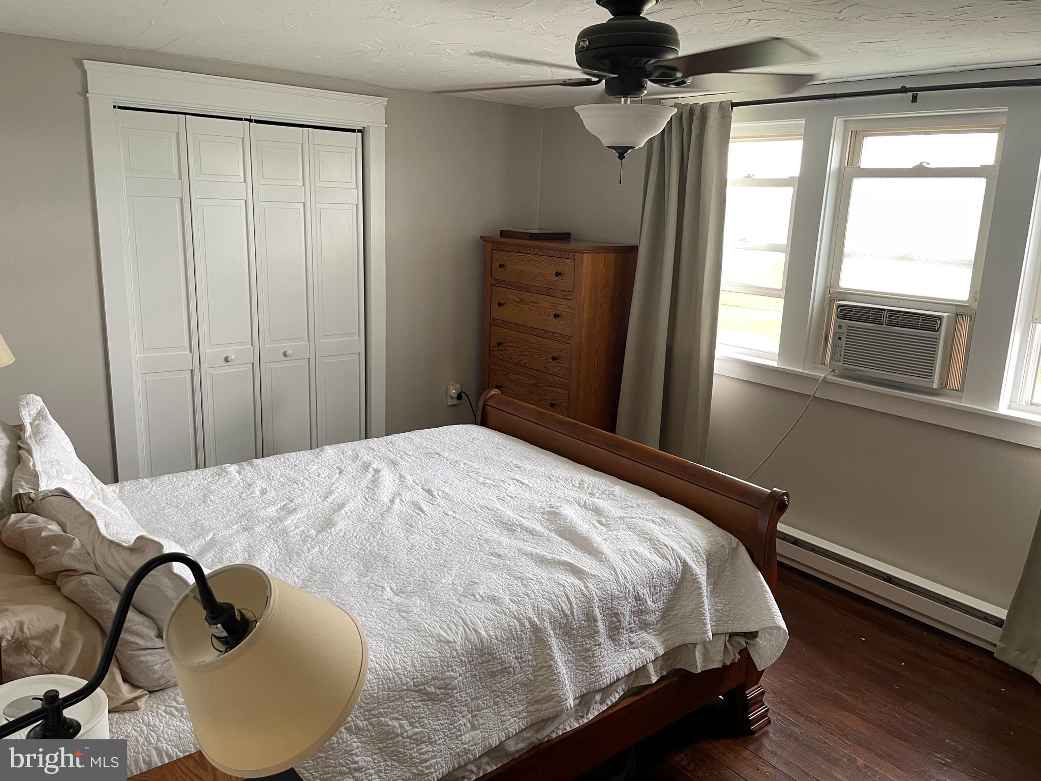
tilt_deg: -13.4
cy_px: 390
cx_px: 520
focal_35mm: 26
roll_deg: -2.7
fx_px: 782
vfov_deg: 53.1
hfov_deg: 67.3
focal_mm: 4.2
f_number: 1.6
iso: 100
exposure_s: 1/60
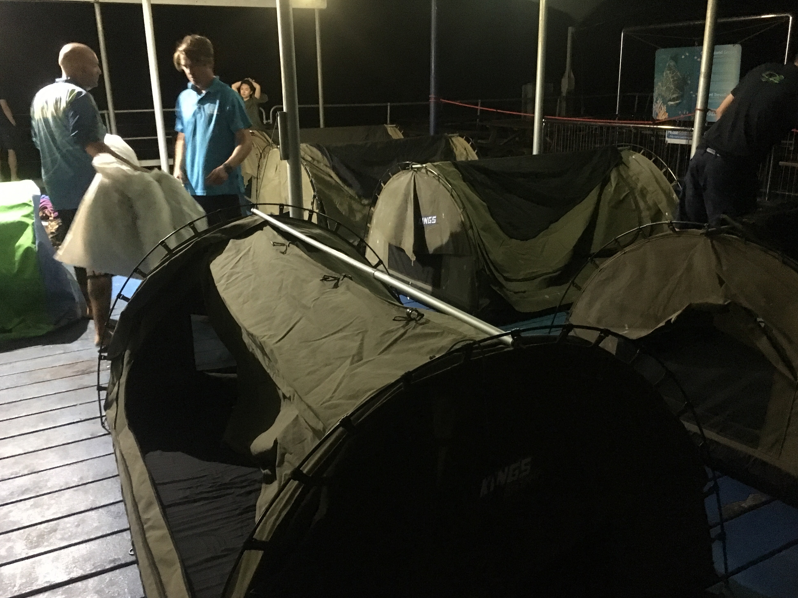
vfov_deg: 46.8
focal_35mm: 30
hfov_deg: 60.0
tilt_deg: -16.4
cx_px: 395
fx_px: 692
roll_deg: +1.1
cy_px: 298
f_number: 2.2
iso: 1000
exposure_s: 1/17
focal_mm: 4.15
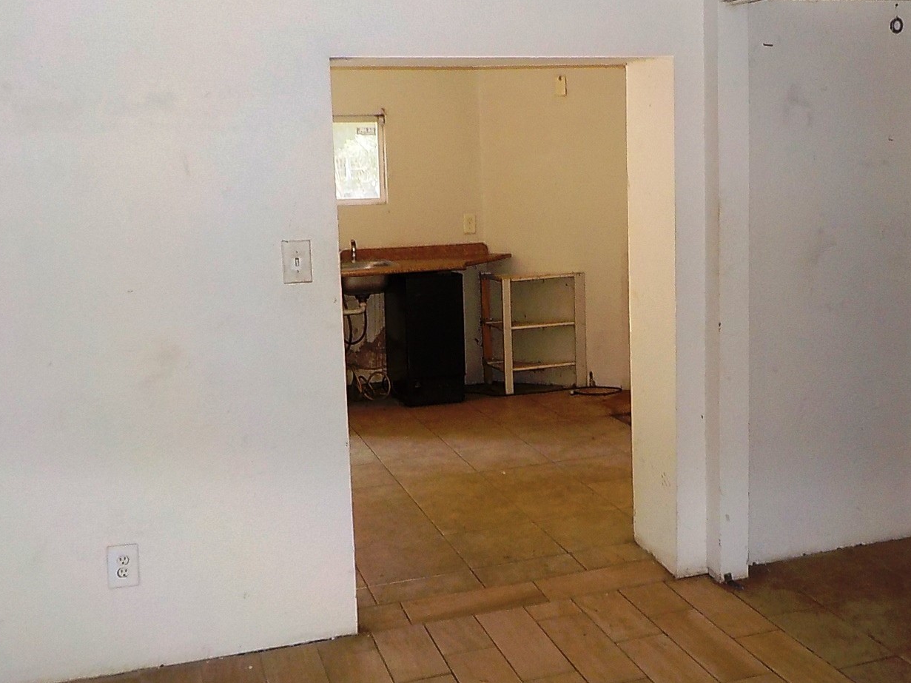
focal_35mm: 39
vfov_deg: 36.8
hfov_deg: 47.7
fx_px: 1026
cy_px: 323
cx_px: 528
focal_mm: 4.1
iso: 250
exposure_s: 1/30
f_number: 3.3
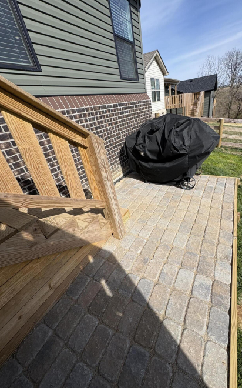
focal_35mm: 15
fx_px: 158
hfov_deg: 74.1
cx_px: 142
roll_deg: +8.6
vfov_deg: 101.5
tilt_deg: -29.8
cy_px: 193
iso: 50
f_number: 2.2
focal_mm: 2.22
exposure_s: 1/2083
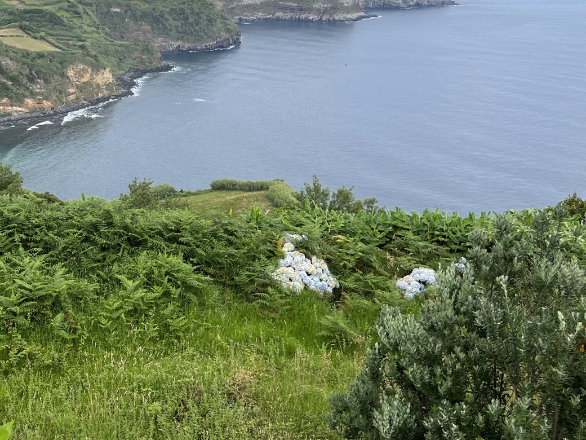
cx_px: 108
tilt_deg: -15.1
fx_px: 762
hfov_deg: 40.2
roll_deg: +0.1
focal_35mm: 45
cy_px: 135
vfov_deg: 31.8
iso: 50
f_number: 1.5
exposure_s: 1/2457
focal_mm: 5.7
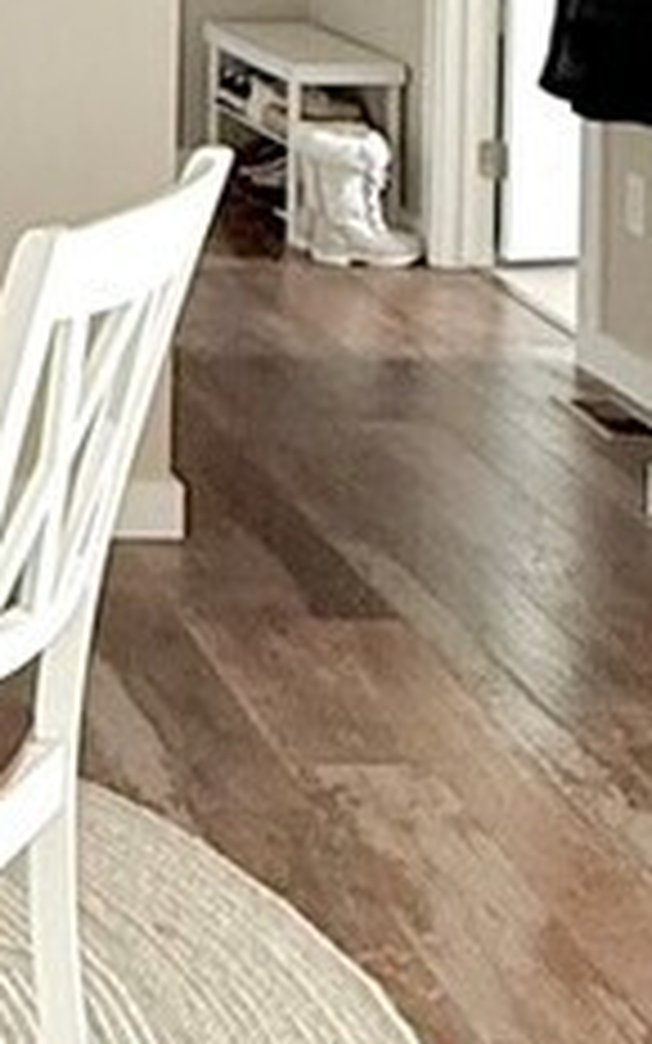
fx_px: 2616
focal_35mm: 92
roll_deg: -1.4
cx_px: -481
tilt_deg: +1.6
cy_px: -333
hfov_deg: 13.0
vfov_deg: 20.5
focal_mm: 2.22
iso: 200
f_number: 2.2
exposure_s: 1/60
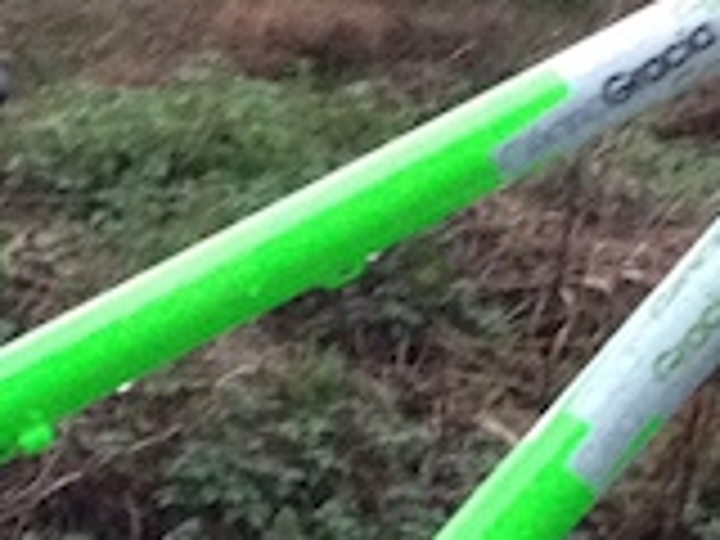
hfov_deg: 8.8
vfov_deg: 6.6
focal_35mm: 224
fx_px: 4659
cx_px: 171
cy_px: 702
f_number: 2.4
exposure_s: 1/20
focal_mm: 4.28
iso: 320
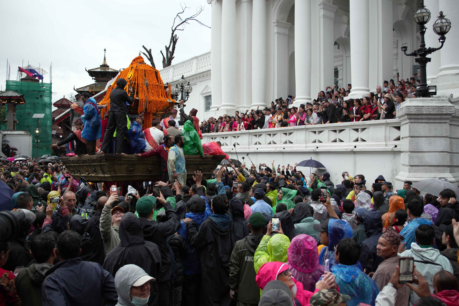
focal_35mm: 33
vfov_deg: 40.1
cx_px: 230
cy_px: 153
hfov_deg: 57.4
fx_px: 419
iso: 400
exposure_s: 1/250
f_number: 2.8
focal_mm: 21.9
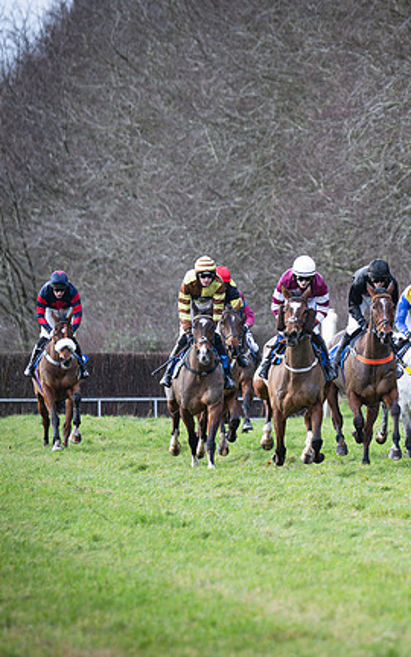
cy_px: 327
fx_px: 9015
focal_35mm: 503
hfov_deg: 2.6
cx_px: 462
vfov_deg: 4.2
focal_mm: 160
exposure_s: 1/1250
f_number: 2.8
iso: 400
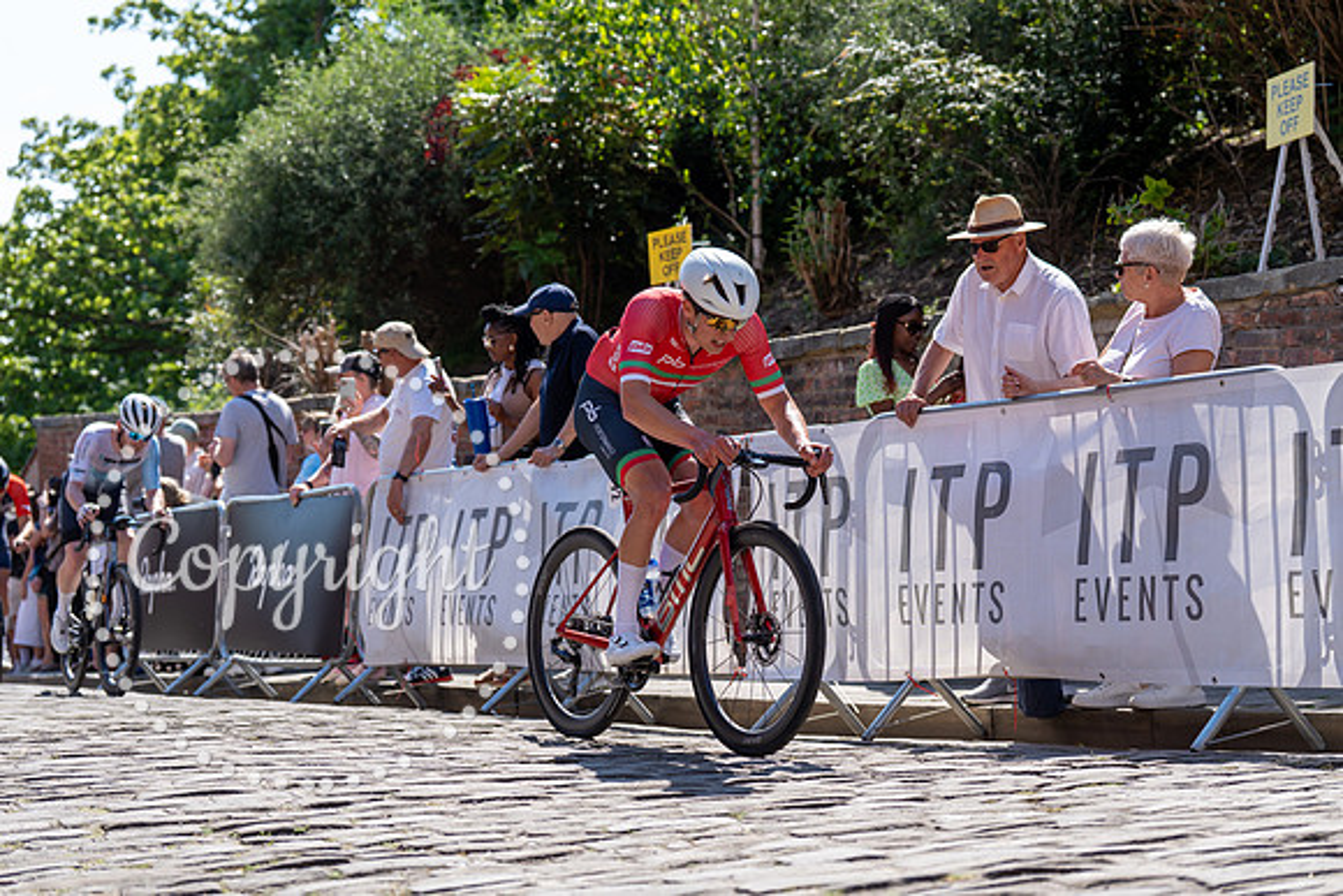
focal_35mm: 74
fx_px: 2761
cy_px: 448
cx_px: 672
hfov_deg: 27.3
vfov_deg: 18.4
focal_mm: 74
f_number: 3.5
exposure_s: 1/1000
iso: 160
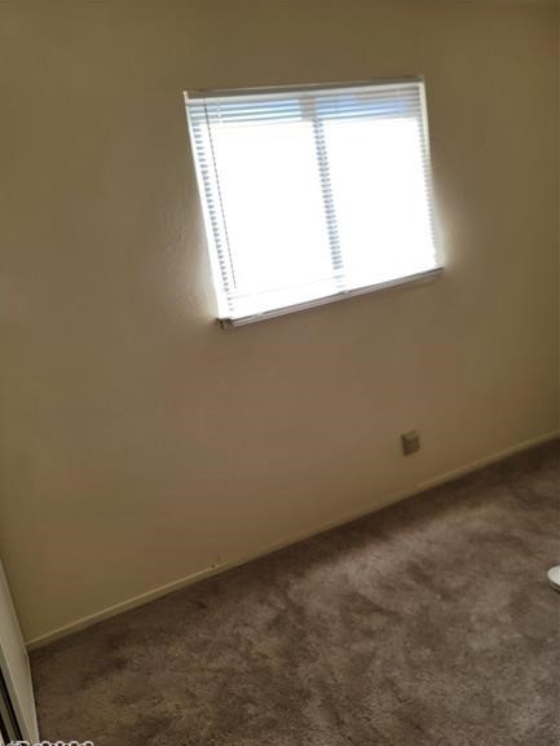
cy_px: 381
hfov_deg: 53.1
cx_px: 270
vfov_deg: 67.3
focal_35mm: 26
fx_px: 561
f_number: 1.8
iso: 25
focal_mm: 7
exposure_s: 1/120
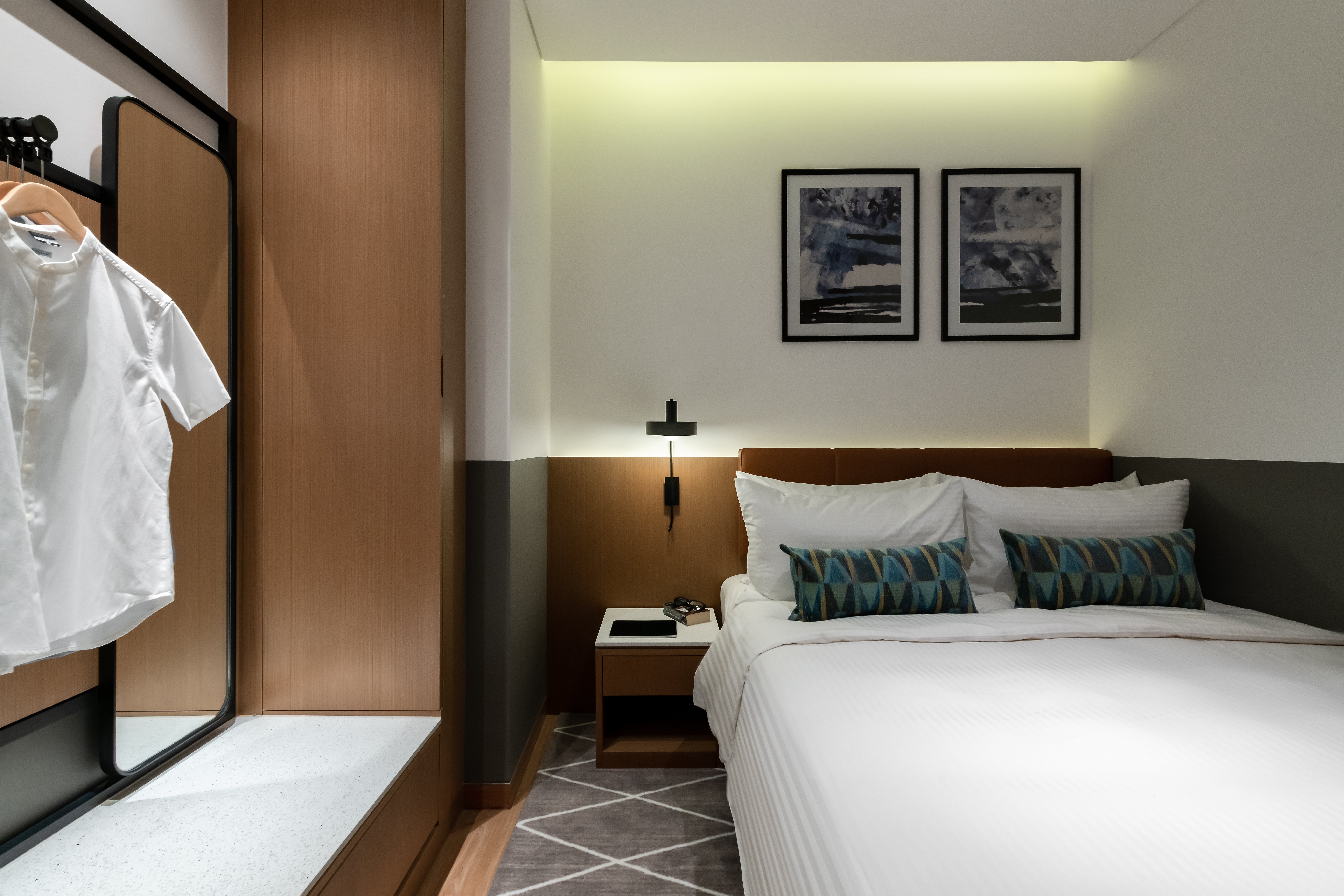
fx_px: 523
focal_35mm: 14
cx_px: 672
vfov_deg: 81.2
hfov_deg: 104.3
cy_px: 448
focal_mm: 14
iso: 400
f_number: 13
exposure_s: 1/4
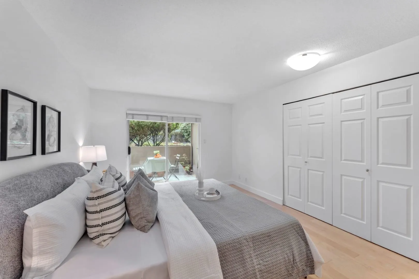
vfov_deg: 81.2
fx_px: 163
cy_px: 140
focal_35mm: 14
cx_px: 210
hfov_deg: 104.3
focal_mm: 14
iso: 400
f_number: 8
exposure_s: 1/20
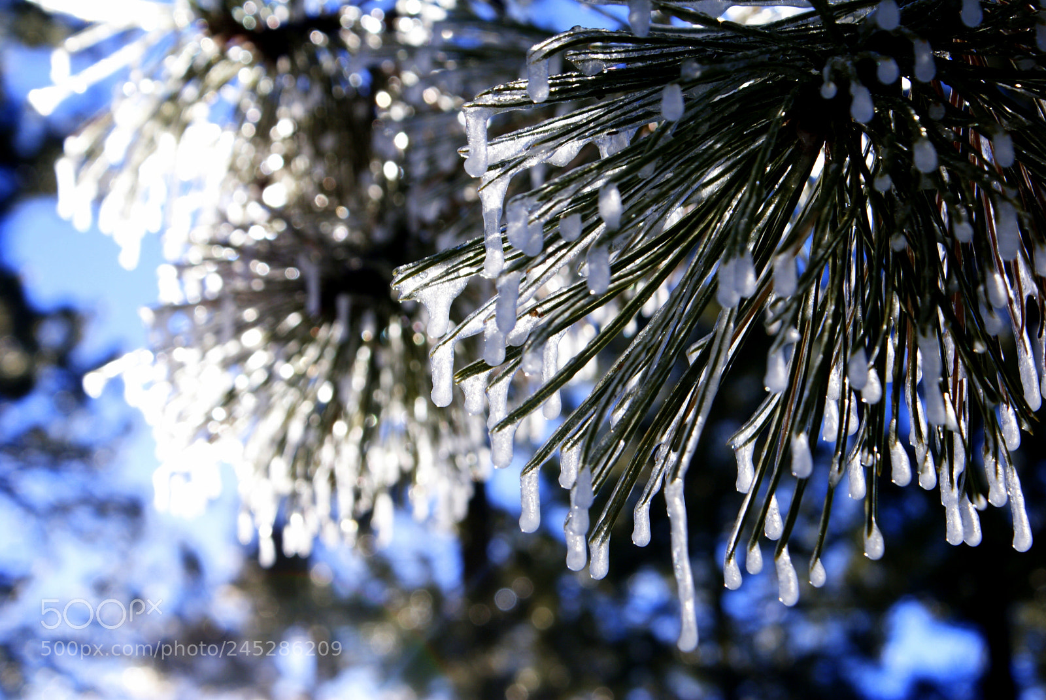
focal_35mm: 105
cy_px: 350
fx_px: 3054
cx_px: 523
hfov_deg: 19.4
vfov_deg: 13.1
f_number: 11
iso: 100
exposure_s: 1/100
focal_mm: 70
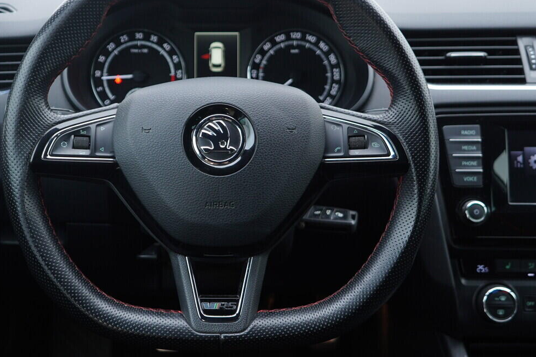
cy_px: 139
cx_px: 196
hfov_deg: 37.3
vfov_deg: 25.5
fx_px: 789
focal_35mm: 53
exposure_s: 1/40
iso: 160
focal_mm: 24
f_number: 2.8
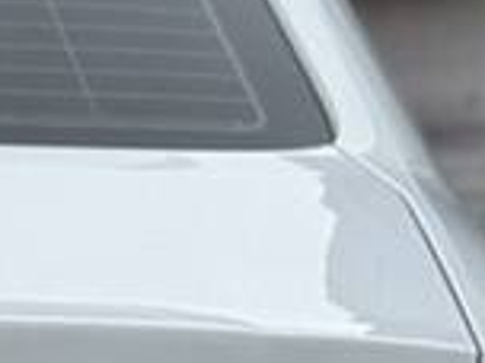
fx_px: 5310
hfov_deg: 5.1
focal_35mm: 379
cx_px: -676
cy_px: 643
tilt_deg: -13.1
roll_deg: +0.1
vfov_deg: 3.9
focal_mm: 6.76
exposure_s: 1/1059
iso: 64
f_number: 1.78
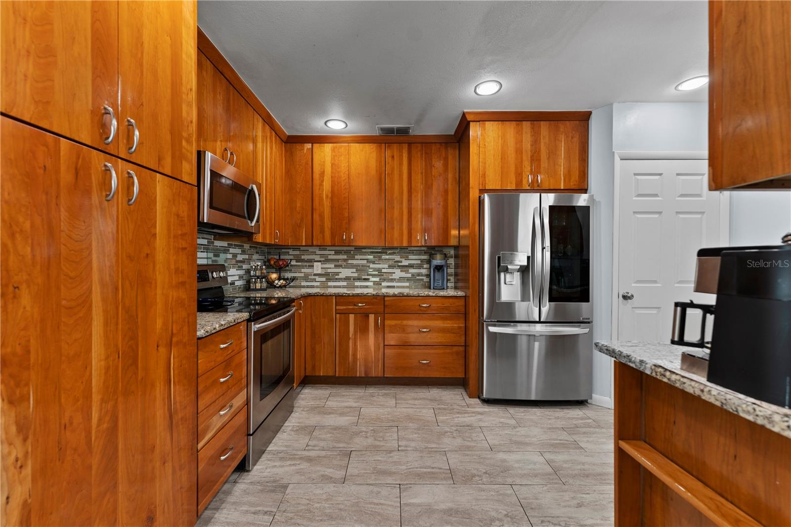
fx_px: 308
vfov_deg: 81.2
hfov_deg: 104.3
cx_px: 396
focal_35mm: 14
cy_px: 264
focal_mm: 14
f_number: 4.5
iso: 100
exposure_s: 1/8
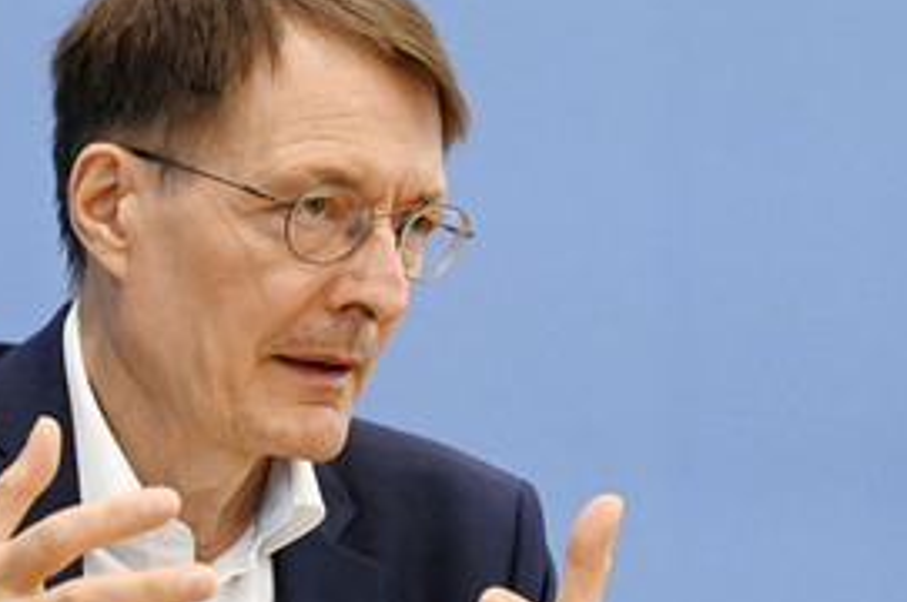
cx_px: 223
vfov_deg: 4.5
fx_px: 7750
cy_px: 378
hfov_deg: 6.7
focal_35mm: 308
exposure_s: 1/640
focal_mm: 185
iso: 5000
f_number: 6.3
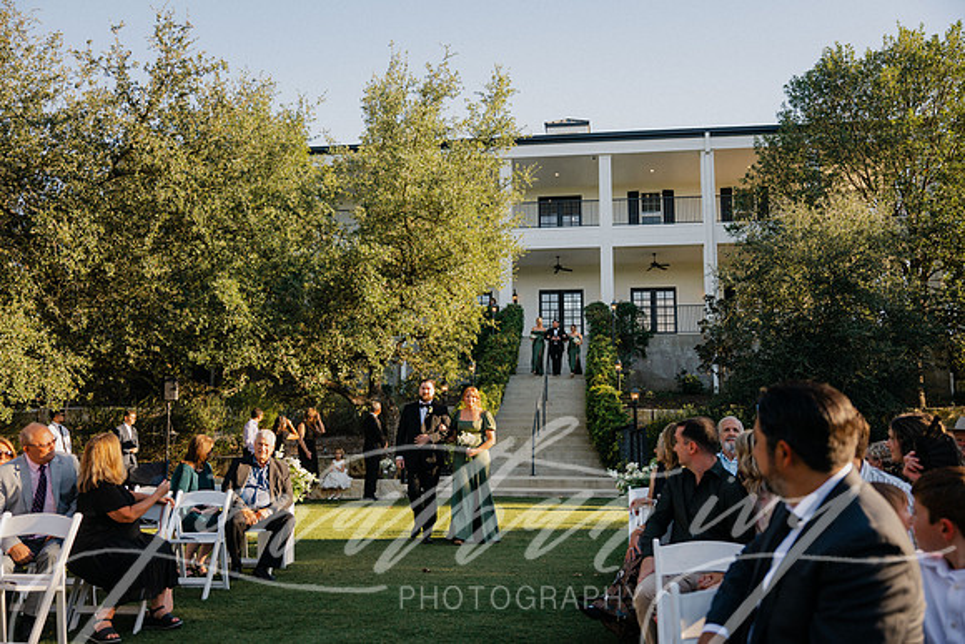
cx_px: 482
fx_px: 858
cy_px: 322
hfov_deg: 58.7
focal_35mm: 32
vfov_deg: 41.1
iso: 200
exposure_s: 1/1600
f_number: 2.8
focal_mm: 32
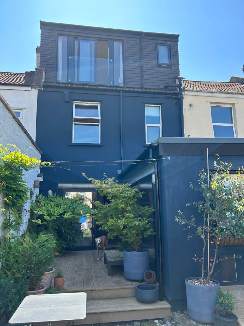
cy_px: 163
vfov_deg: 67.3
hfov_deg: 53.1
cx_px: 122
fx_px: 244
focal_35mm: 26
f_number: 1.5
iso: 50
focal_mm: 5.7
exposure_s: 1/840
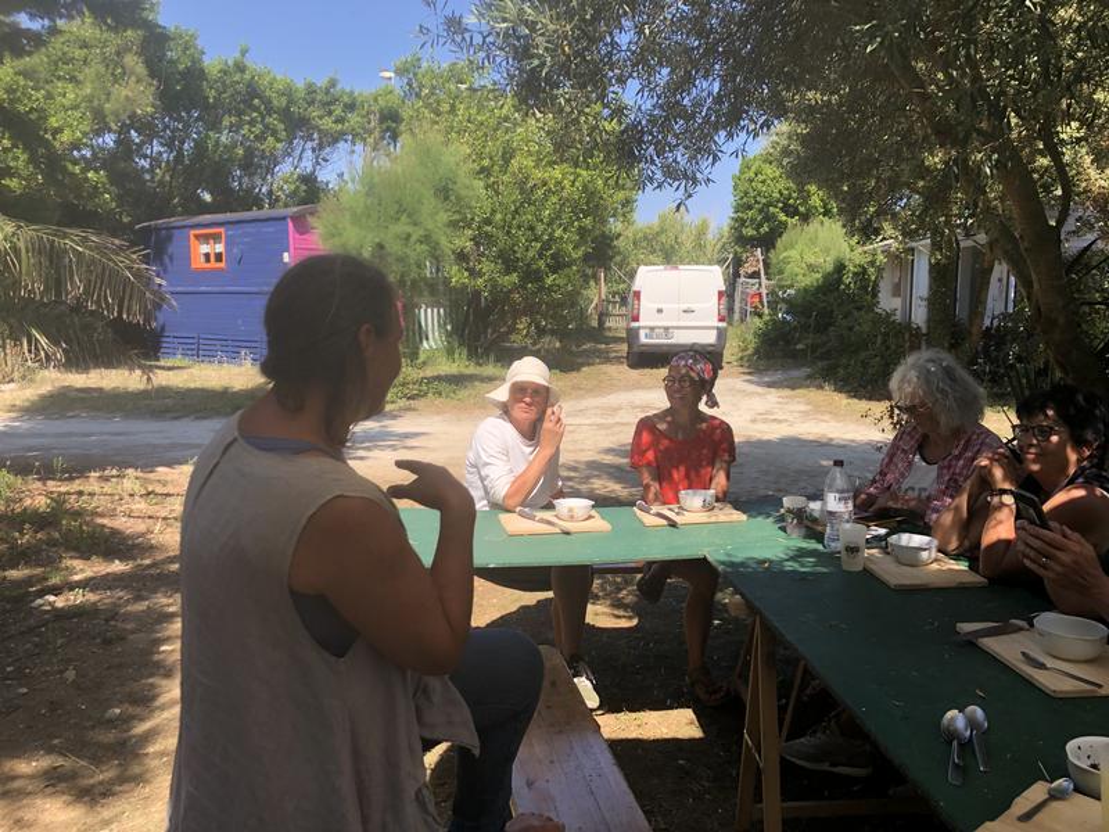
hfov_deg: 63.4
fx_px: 897
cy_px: 416
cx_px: 554
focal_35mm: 28
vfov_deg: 49.7
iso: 20
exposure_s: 1/827
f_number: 1.8
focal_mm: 4
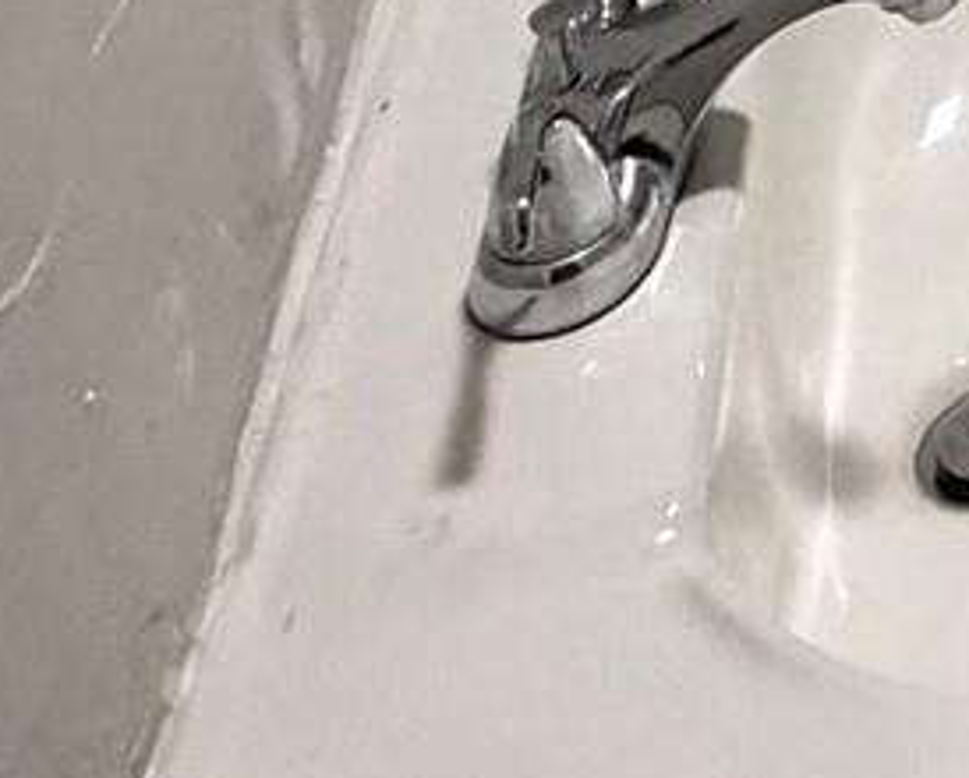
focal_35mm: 102
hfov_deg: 14.7
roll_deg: -2.5
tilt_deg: -19.6
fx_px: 2929
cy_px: -1093
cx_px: 2069
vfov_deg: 12.1
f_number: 2.2
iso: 320
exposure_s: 1/60
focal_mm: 2.22
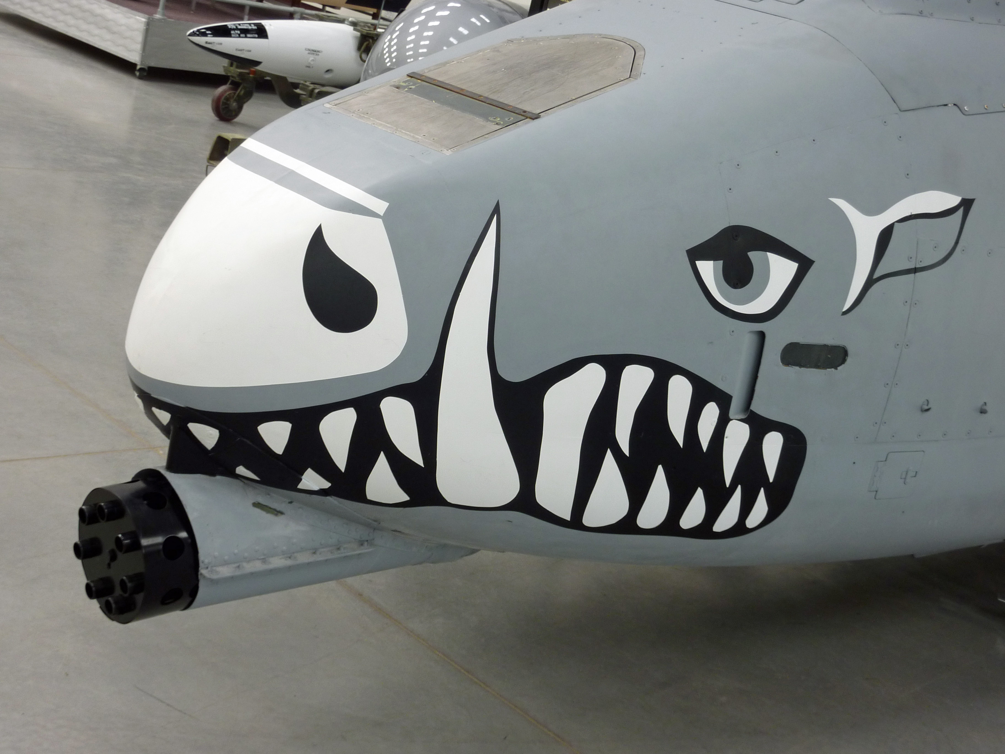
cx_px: 502
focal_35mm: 52
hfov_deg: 36.8
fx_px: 1510
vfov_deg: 28.0
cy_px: 377
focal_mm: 8.5
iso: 125
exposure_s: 1/40
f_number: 3.8
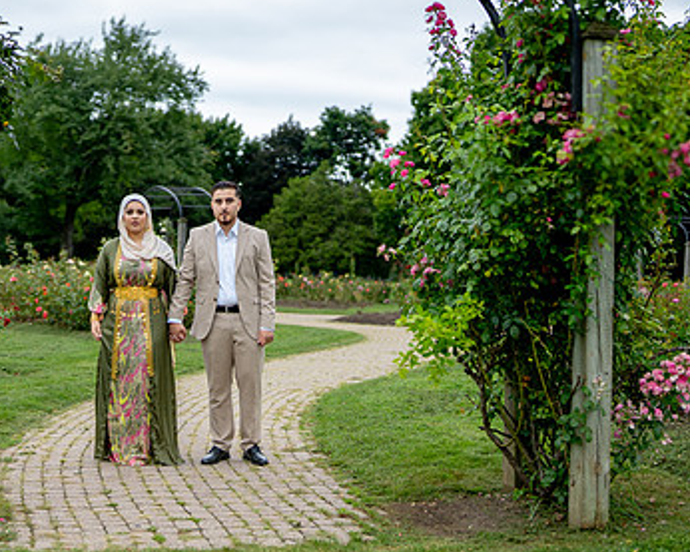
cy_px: 352
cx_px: 200
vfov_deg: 26.1
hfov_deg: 32.1
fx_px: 1185
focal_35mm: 58
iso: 200
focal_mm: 35
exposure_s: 1/4000
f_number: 1.8
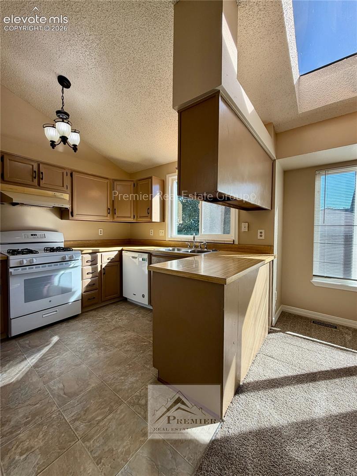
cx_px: 178
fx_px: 193
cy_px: 238
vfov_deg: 102.1
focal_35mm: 14
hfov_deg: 85.7
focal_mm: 2.22
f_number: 2.2
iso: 50
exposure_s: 1/152
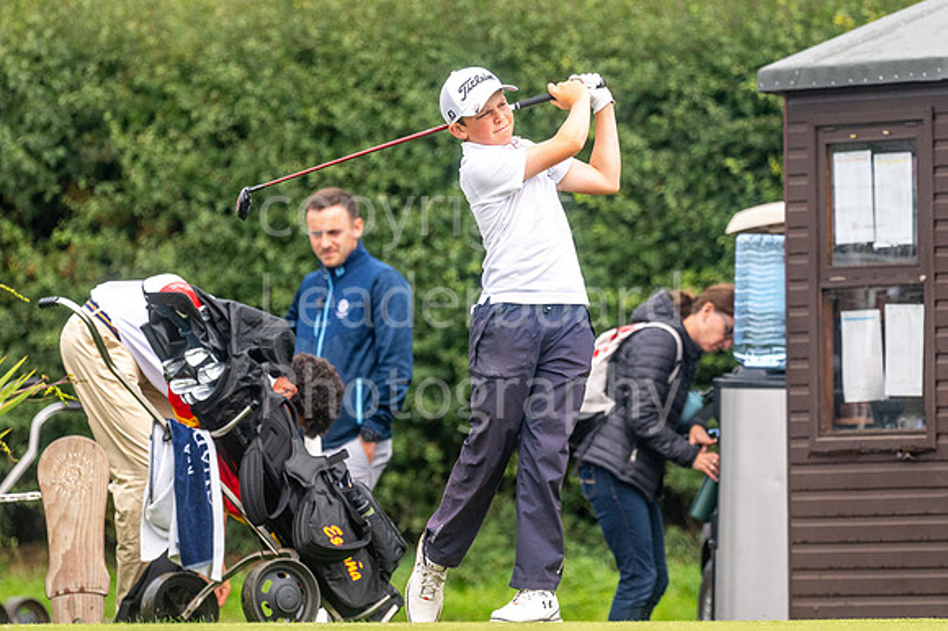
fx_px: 13033
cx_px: 522
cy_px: 284
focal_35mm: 495
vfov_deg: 2.8
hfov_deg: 4.2
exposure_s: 1/2500
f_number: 4
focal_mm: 300
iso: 500
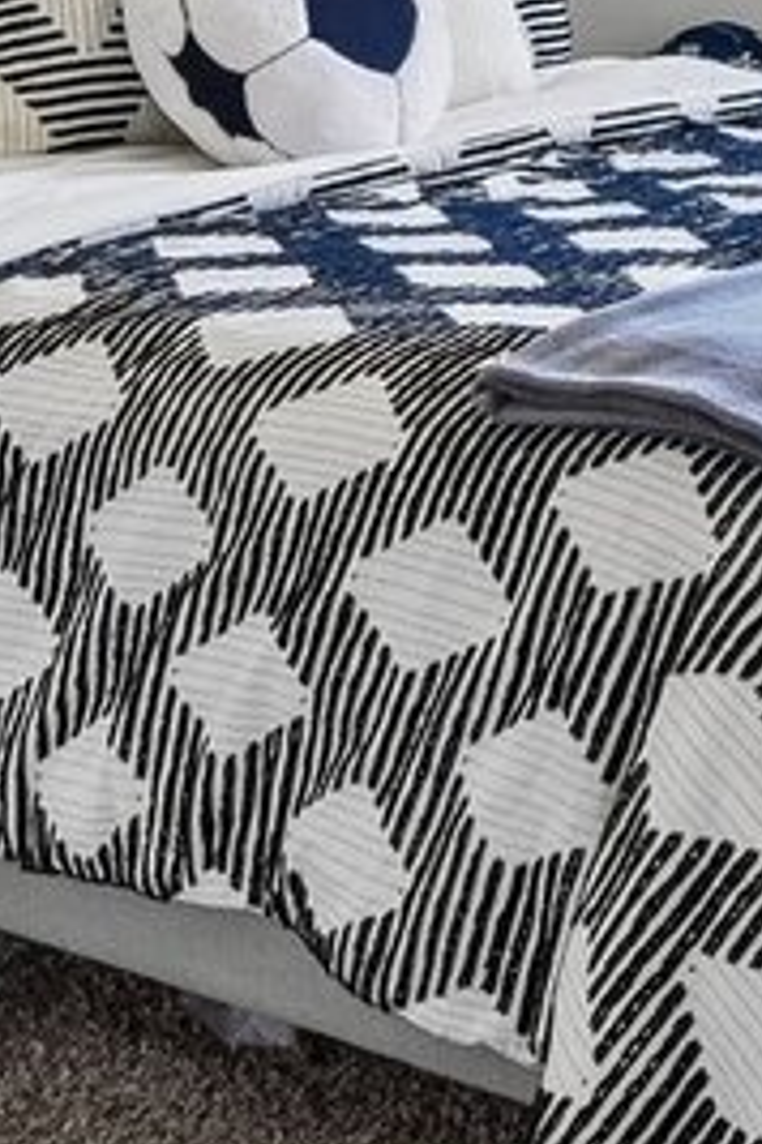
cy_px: -321
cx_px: 1323
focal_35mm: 97
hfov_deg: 12.9
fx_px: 3080
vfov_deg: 19.5
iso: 2000
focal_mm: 16
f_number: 8
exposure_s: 1/15
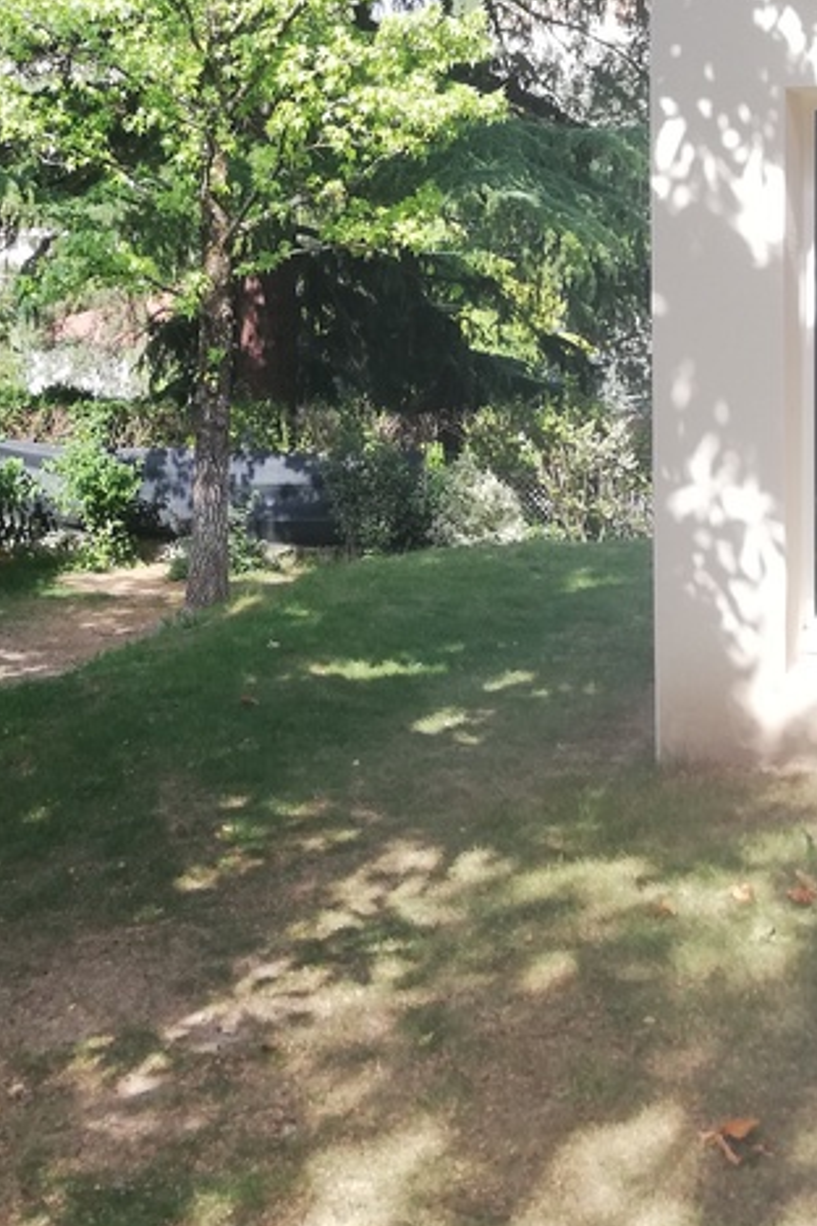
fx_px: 1974
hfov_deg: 23.3
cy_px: 317
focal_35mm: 58
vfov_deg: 33.8
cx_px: 283
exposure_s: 1/194
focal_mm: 3.81
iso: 50
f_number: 2.2
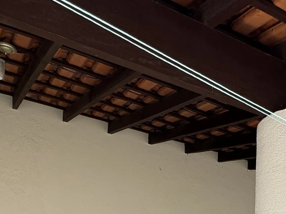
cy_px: 332
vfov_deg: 23.2
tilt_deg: -1.0
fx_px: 405
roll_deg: -0.9
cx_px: 182
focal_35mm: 49
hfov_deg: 38.6
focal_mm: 2.22
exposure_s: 1/136
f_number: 2.2
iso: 40
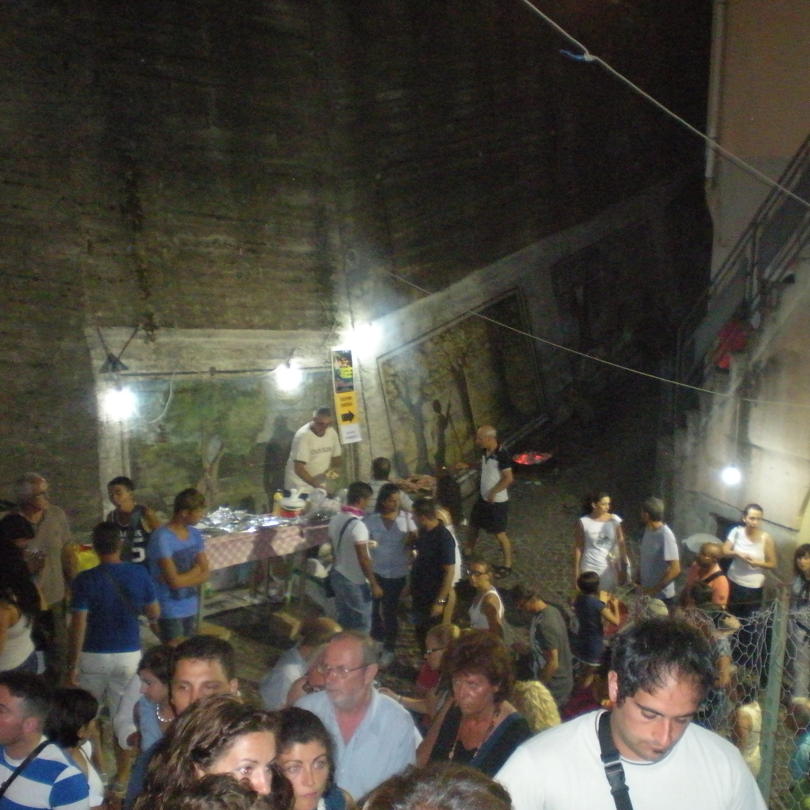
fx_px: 1191
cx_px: 486
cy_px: 406
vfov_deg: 37.6
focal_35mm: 45
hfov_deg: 37.4
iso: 800
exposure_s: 1/60
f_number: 3.1
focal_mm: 6.3
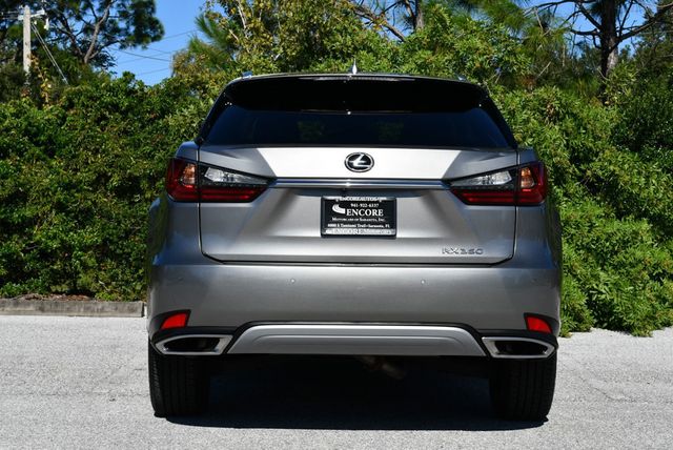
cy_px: 225
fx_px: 1422
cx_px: 336
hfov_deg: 26.6
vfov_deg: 18.0
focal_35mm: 76
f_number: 9
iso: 100
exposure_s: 1/320
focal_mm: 38
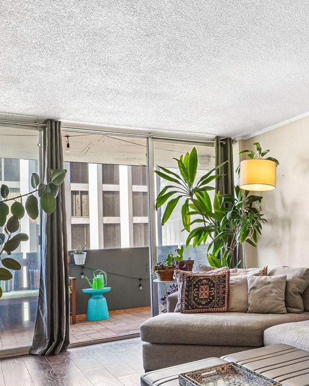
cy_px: 243
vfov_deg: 56.5
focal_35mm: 31
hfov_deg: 45.5
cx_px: 233
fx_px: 354
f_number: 8
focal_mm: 11
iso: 400
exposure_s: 1/30
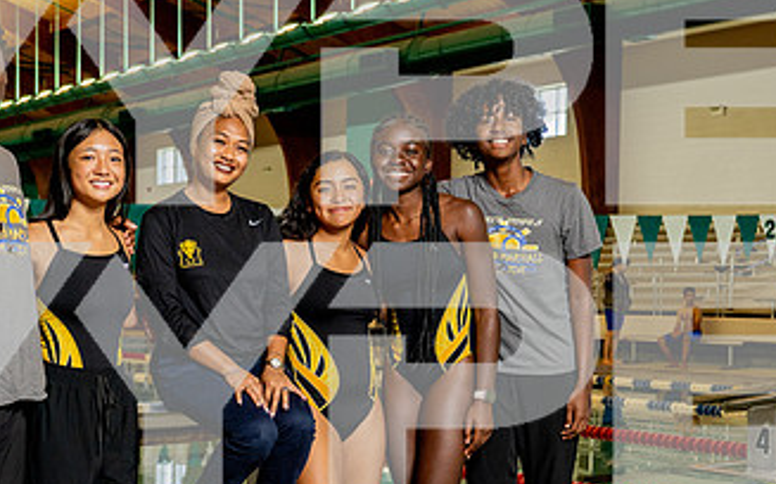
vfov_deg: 19.3
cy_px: 369
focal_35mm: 67
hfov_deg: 30.5
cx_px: 282
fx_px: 1416
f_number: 4
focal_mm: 37
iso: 1600
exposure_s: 1/250
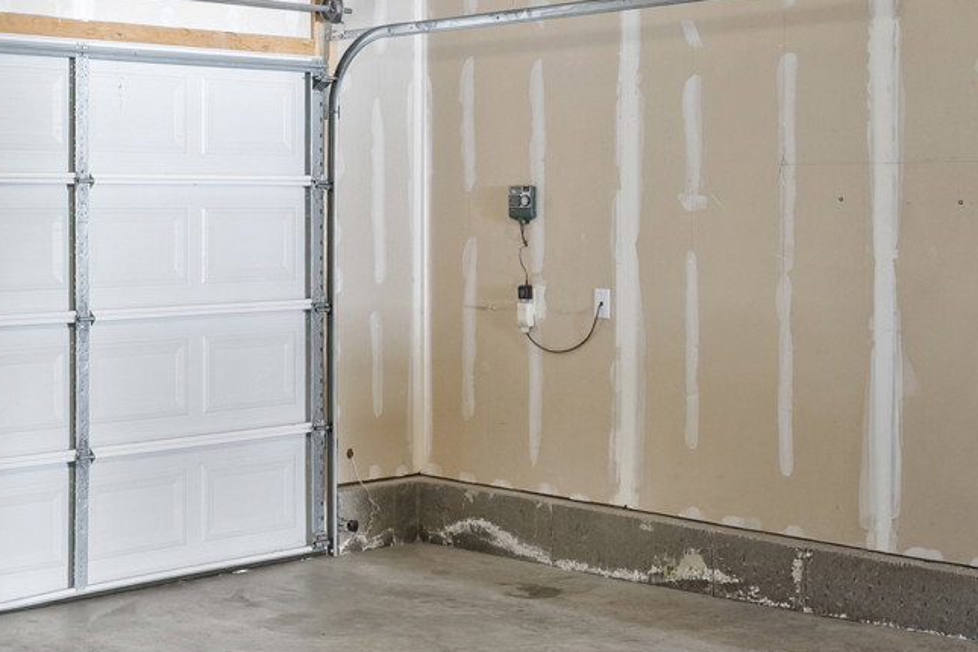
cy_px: 264
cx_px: 279
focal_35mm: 62
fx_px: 1684
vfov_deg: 21.9
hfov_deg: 31.9
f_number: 9
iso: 100
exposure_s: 25
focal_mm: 16
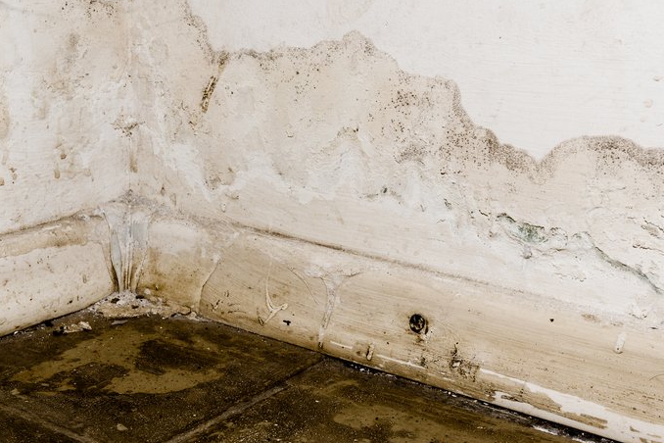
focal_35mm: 61
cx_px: 314
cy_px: 109
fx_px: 1125
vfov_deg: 22.1
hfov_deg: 32.9
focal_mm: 33
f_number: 10
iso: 50
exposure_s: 1/125
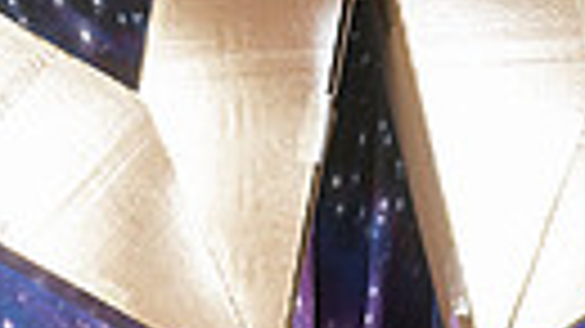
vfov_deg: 7.8
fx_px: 2078
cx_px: 207
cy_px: 1006
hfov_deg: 16.0
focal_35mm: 134
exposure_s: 1/160
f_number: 9
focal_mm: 37
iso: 320
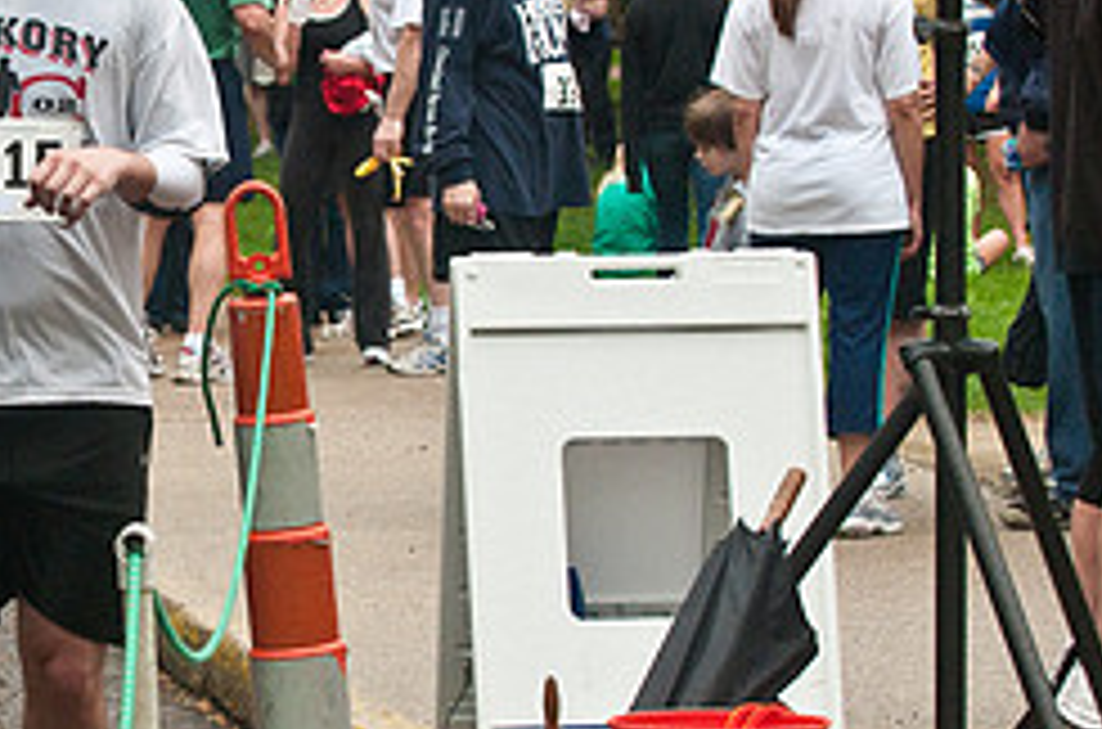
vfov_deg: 5.5
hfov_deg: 8.3
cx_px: 108
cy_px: 304
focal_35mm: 249
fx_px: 7602
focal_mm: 70
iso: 1600
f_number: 7.1
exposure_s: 1/500
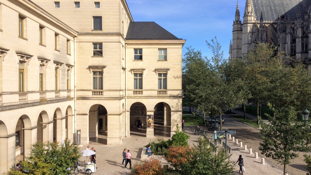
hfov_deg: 61.0
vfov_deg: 36.7
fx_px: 264
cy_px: 94
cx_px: 157
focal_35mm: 32
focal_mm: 4.15
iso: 32
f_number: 2.2
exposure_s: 1/2564
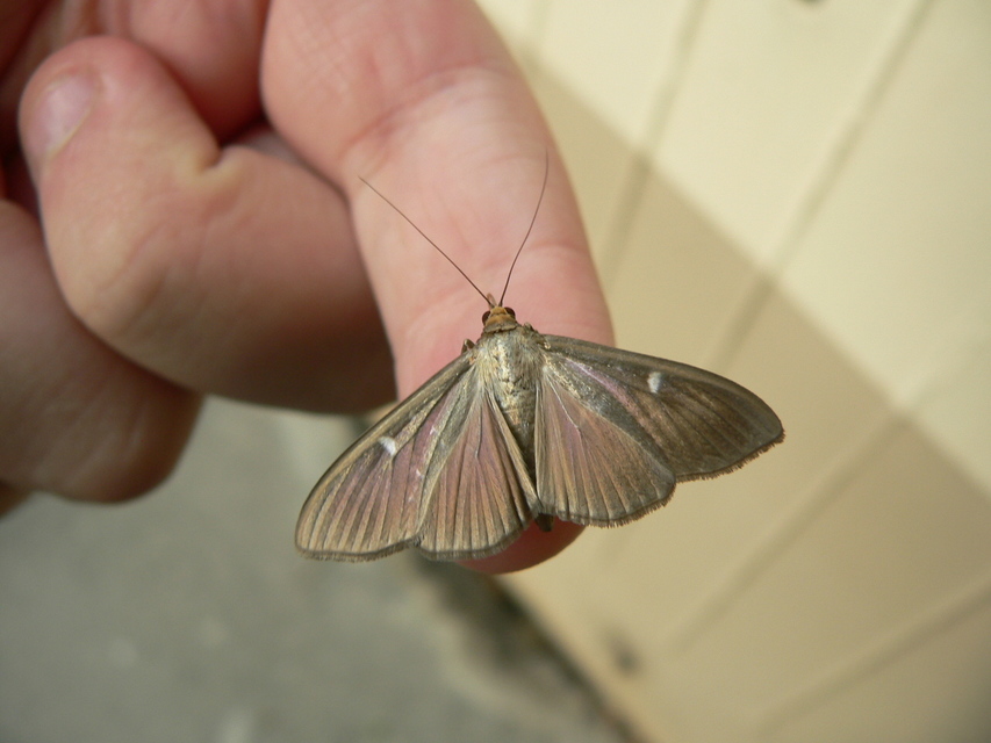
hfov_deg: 51.3
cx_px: 496
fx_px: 1031
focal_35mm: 36
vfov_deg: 39.7
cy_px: 372
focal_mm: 6
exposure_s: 1/80
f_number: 2.8
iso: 80
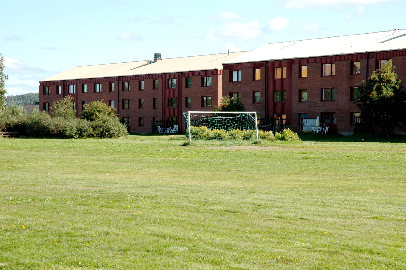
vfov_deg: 13.0
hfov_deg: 19.5
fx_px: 1183
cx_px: 203
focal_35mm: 105
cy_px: 135
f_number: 9
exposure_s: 1/320
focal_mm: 70
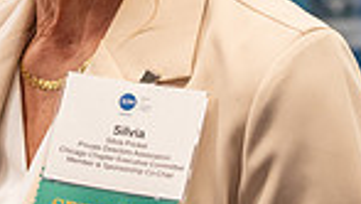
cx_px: 81
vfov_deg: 5.9
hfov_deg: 10.4
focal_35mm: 206
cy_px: 42
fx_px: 1974
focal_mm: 50
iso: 1600
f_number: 4
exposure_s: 1/125
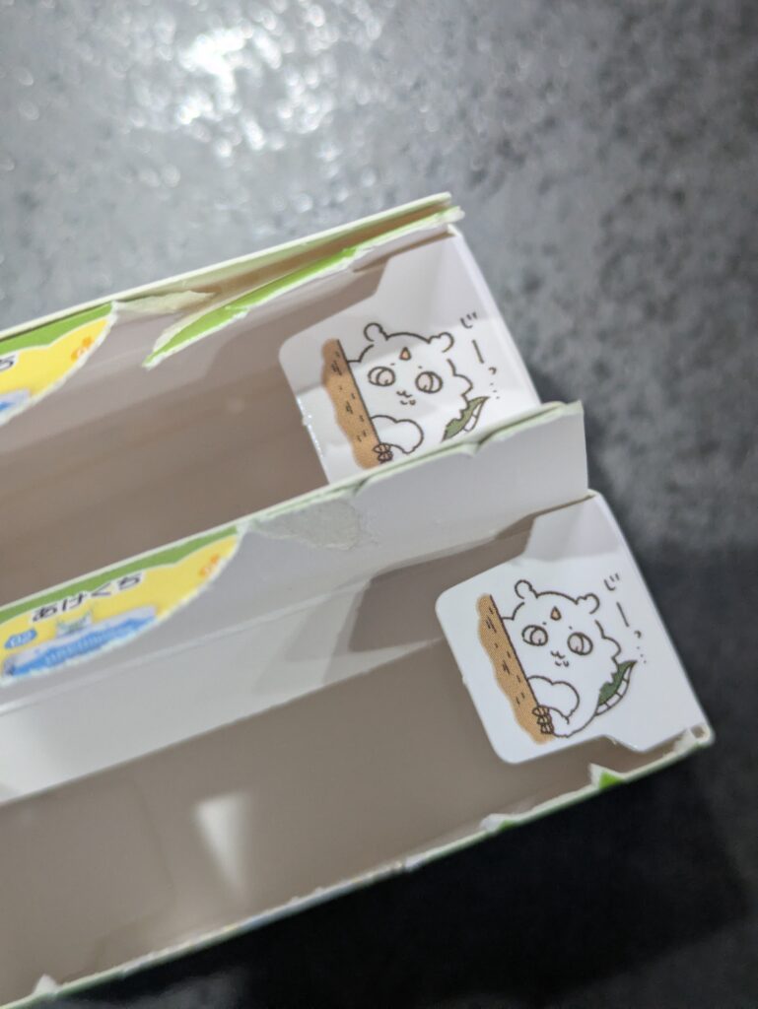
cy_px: 504
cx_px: 379
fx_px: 1488
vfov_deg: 37.5
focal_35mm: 51
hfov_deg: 28.6
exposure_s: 1/50
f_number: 1.89
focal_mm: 5.43
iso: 299
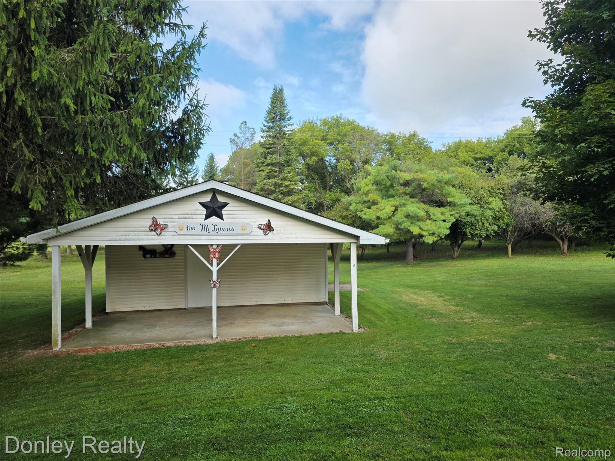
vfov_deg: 58.9
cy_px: 230
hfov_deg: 73.9
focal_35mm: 23
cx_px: 308
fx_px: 409
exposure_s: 1/2021
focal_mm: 6.3
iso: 80
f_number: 1.7
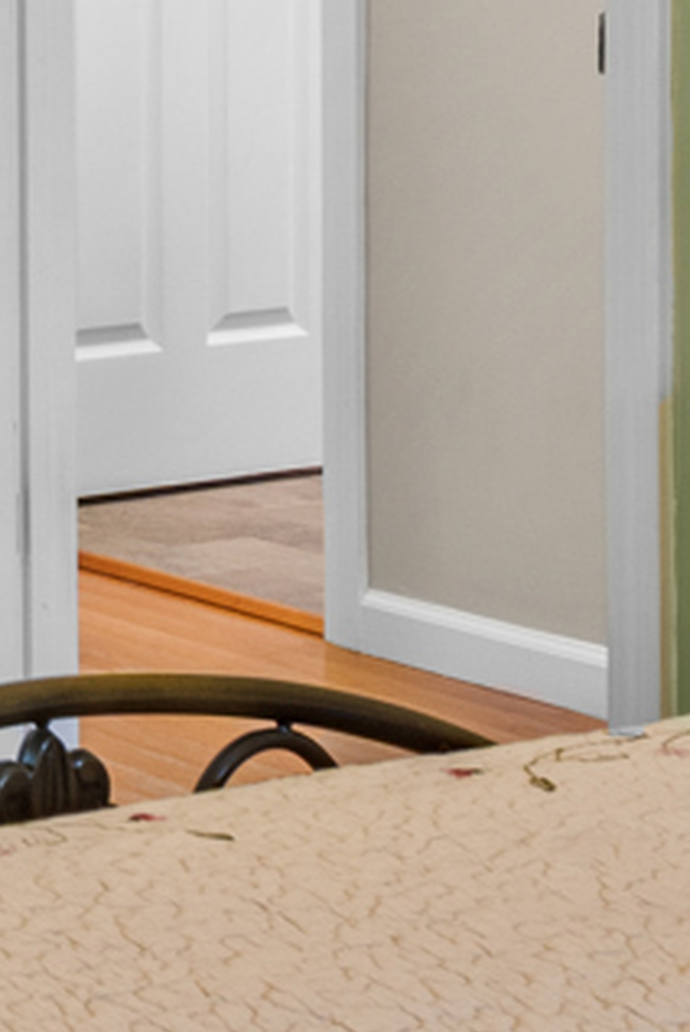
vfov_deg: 15.0
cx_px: -1377
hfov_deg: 8.7
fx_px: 3727
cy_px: -311
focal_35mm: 130
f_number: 9
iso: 320
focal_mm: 16.5
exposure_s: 2.5
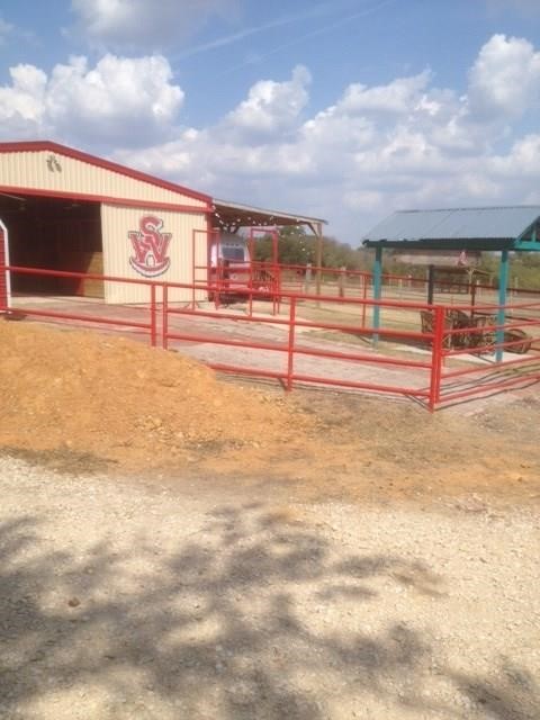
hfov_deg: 40.7
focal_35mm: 35
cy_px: 360
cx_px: 270
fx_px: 728
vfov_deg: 52.6
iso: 64
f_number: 2.4
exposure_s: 1/2632
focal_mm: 4.28
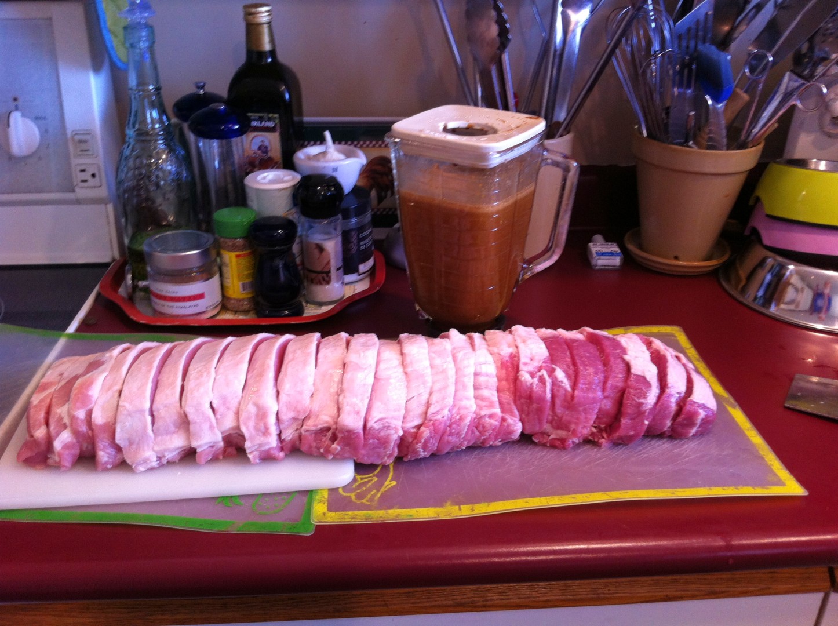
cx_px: 419
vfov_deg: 40.6
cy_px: 313
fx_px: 846
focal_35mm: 35
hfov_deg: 52.7
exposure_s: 1/15
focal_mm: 3.85
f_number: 2.8
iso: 100
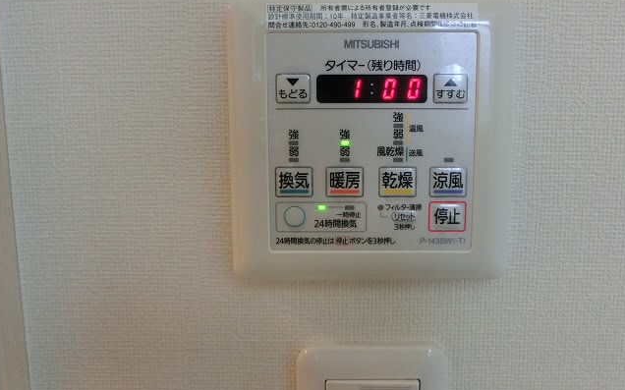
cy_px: 175
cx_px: 333
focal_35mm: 29
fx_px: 494
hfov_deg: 64.6
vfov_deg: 43.1
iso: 320
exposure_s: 1/60
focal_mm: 4.24
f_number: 3
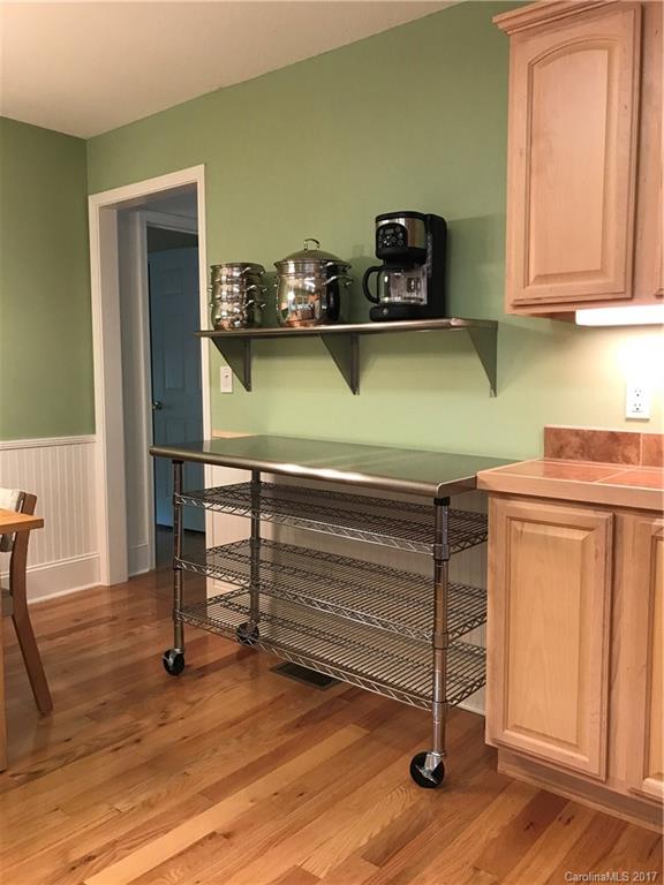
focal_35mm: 28
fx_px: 716
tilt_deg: -5.9
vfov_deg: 63.4
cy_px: 442
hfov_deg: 49.7
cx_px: 332
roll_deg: -0.1
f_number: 1.8
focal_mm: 3.99
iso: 40
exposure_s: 1/17
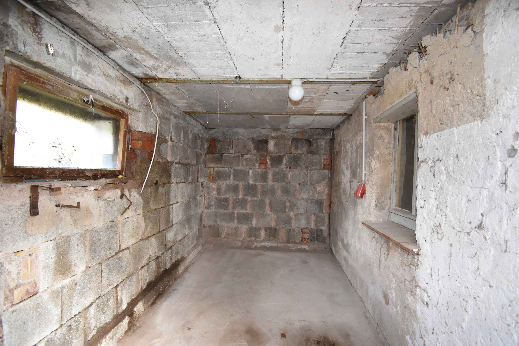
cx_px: 260
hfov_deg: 100.4
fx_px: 216
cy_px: 173
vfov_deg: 77.4
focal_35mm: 15
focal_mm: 10
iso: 1400
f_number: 4.5
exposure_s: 1/60
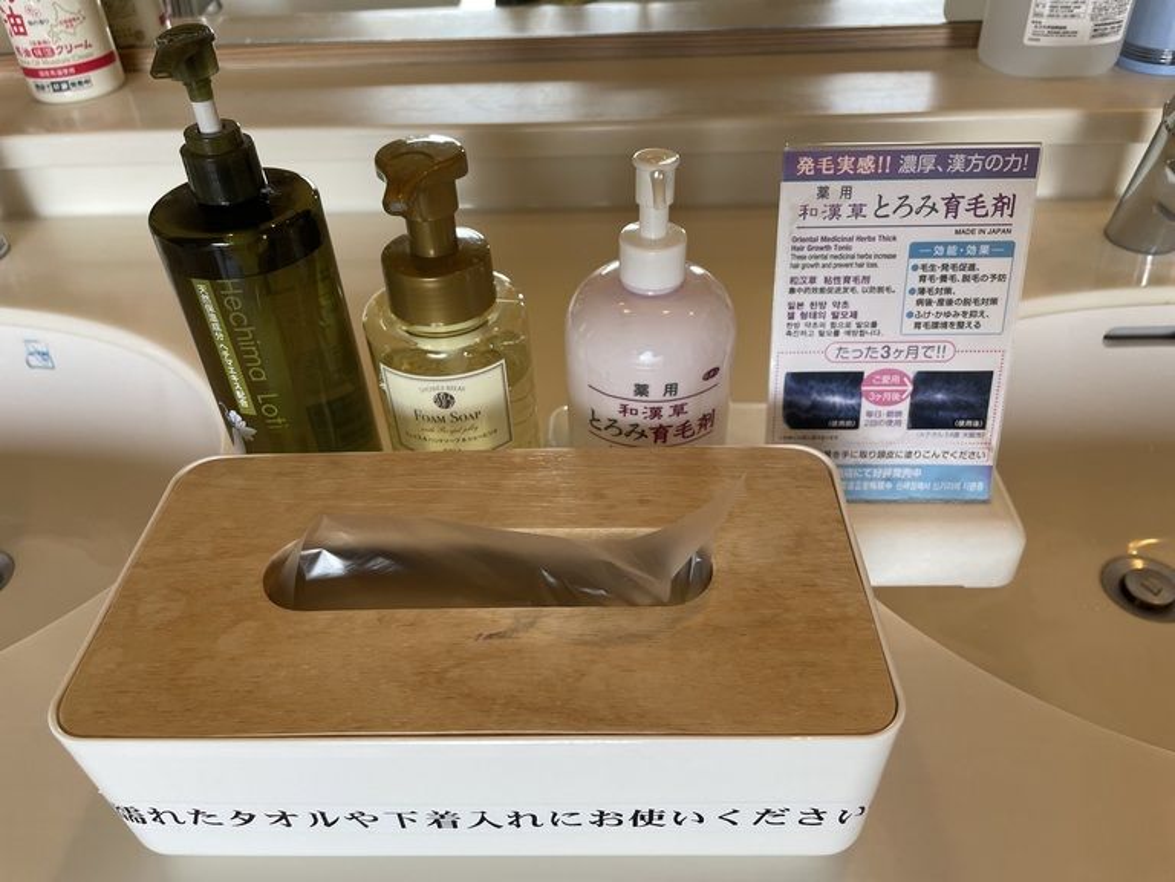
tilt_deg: -38.9
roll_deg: +2.8
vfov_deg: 53.1
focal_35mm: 26
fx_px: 883
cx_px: 588
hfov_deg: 67.3
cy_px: 441
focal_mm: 4.2
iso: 80
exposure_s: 1/121
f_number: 1.6
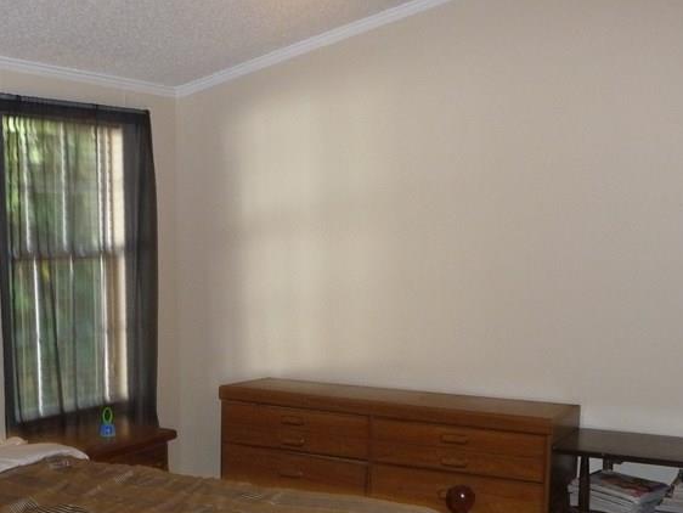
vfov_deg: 28.2
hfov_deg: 37.2
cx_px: 252
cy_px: 387
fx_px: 1007
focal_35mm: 51
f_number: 3.3
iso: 320
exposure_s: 1/30
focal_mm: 4.7
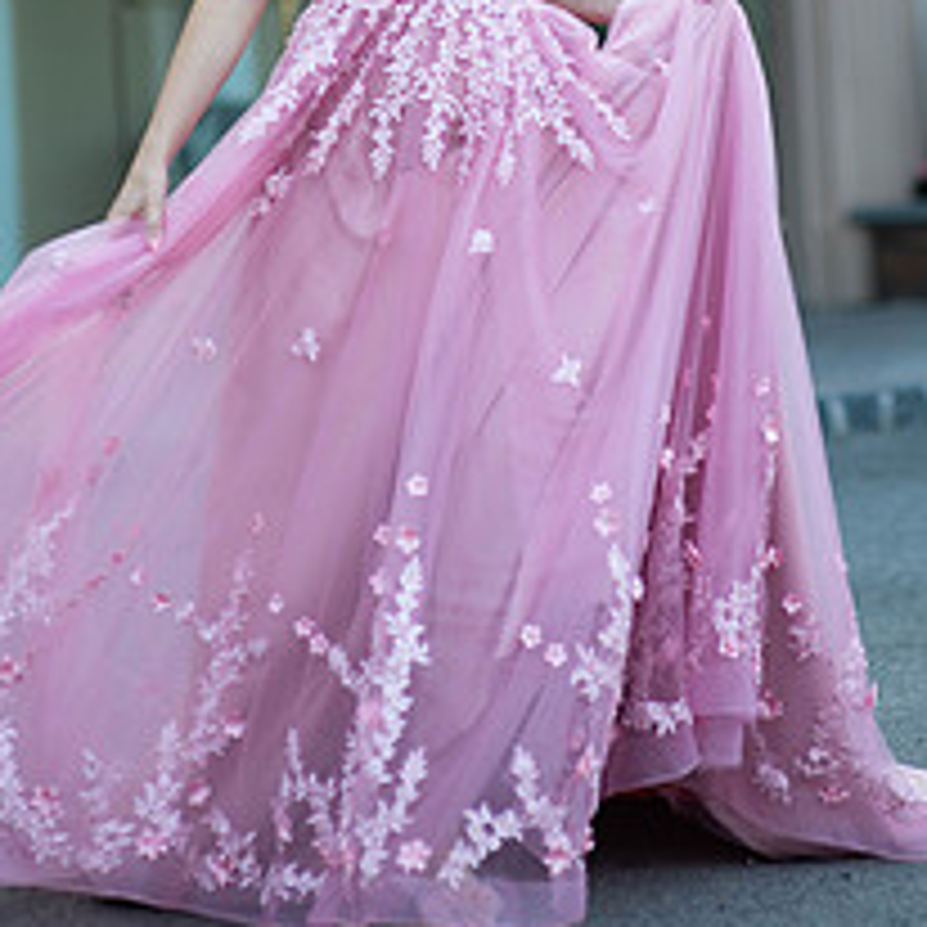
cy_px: -63
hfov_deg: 11.1
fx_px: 4787
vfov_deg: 10.9
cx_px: 452
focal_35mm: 158
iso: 250
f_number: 2
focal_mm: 85
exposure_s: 1/640
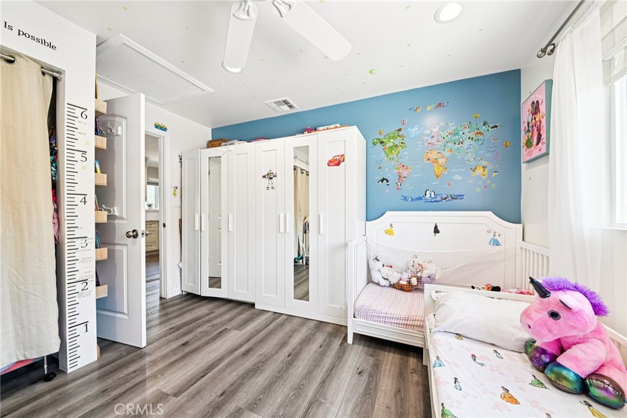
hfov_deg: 112.6
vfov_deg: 90.0
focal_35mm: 12
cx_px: 314
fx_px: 209
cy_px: 209
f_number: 8
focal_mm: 12
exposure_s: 1/13
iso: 250
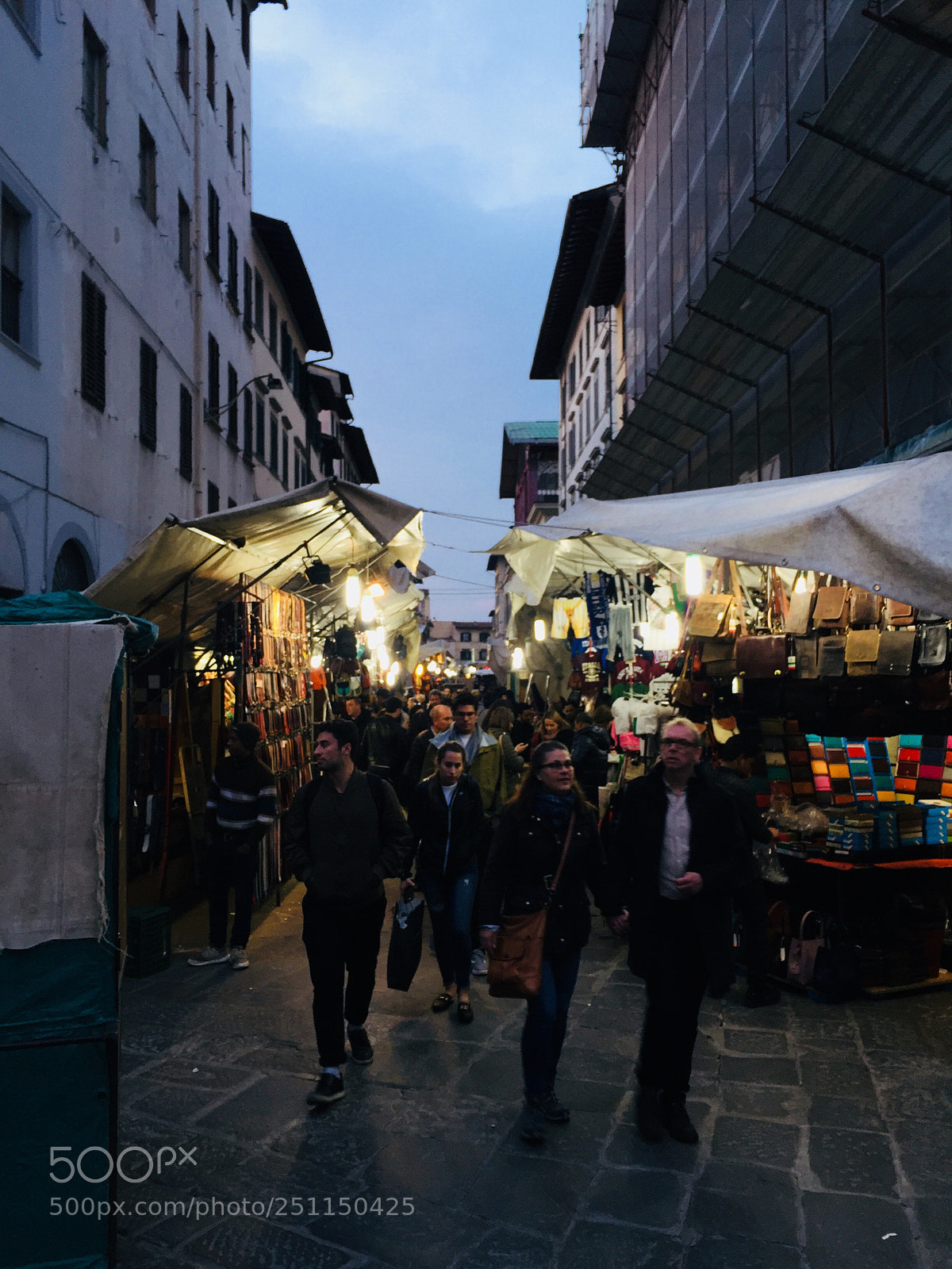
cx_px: 476
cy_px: 634
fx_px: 1063
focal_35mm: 29
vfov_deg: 61.7
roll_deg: +0.5
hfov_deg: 48.2
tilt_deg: +2.2
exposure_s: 1/50
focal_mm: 4.15
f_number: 2.2
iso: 40
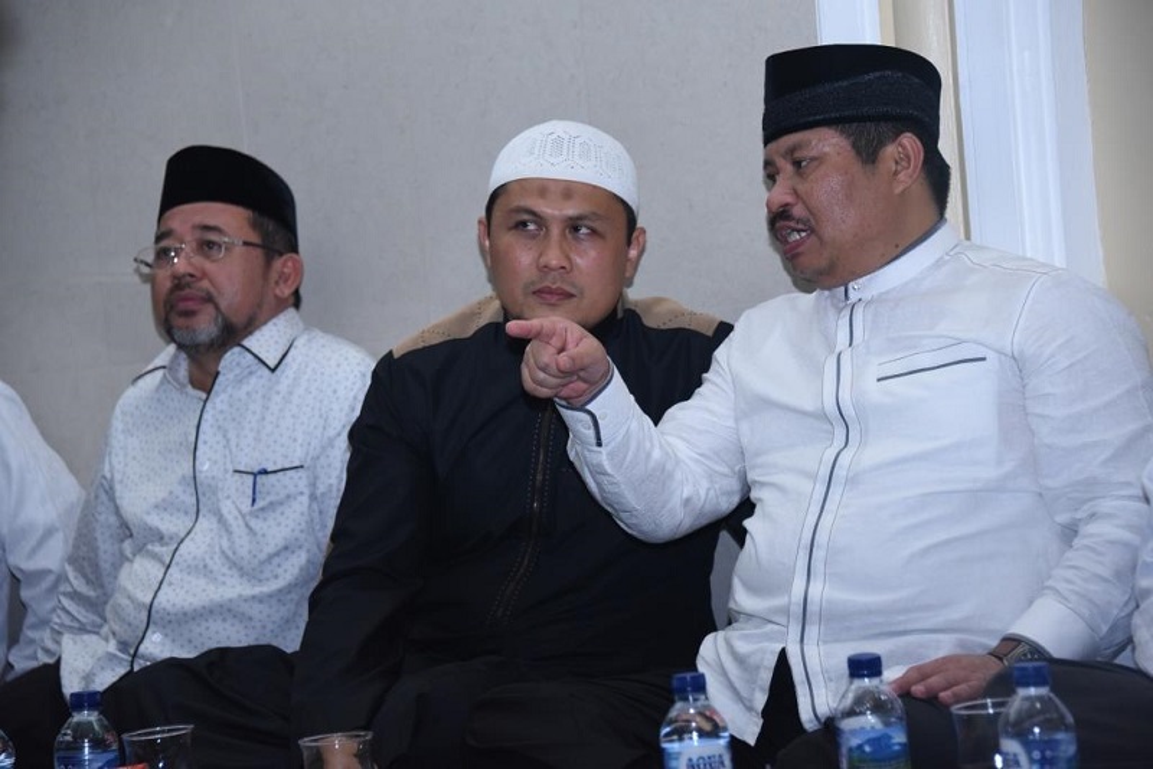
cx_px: 576
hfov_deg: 15.2
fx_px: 4325
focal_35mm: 135
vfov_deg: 10.2
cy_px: 384
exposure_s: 1/200
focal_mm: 135
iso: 2500
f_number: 5.6
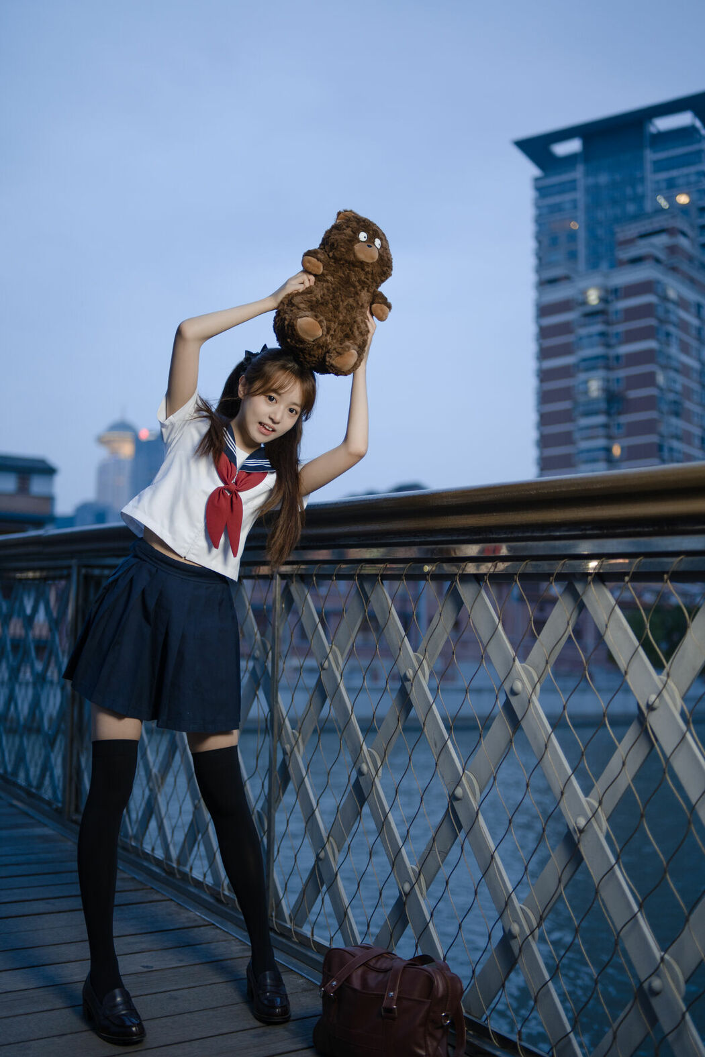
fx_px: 1028
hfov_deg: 37.9
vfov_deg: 54.4
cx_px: 352
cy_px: 528
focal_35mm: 35
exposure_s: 1/160
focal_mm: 35
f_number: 1.4
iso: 400
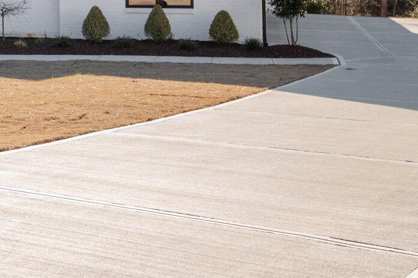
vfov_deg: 14.9
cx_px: -57
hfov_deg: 21.8
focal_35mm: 88
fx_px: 1021
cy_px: -68
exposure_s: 1/1000
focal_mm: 30
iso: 400
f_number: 6.3
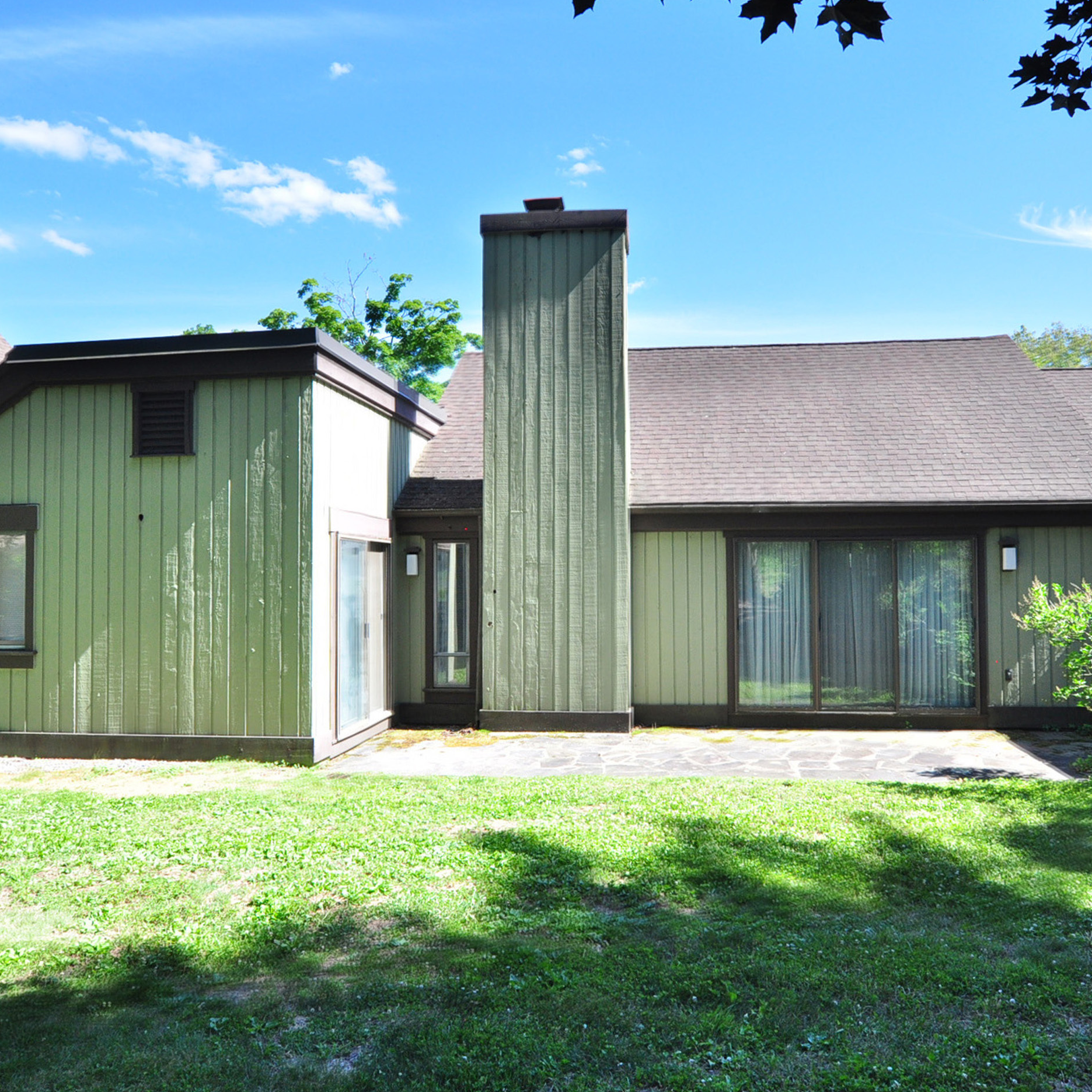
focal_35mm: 26
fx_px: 916
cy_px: 533
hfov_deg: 61.6
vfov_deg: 61.6
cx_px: 578
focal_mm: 13
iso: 500
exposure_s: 1/200
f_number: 8
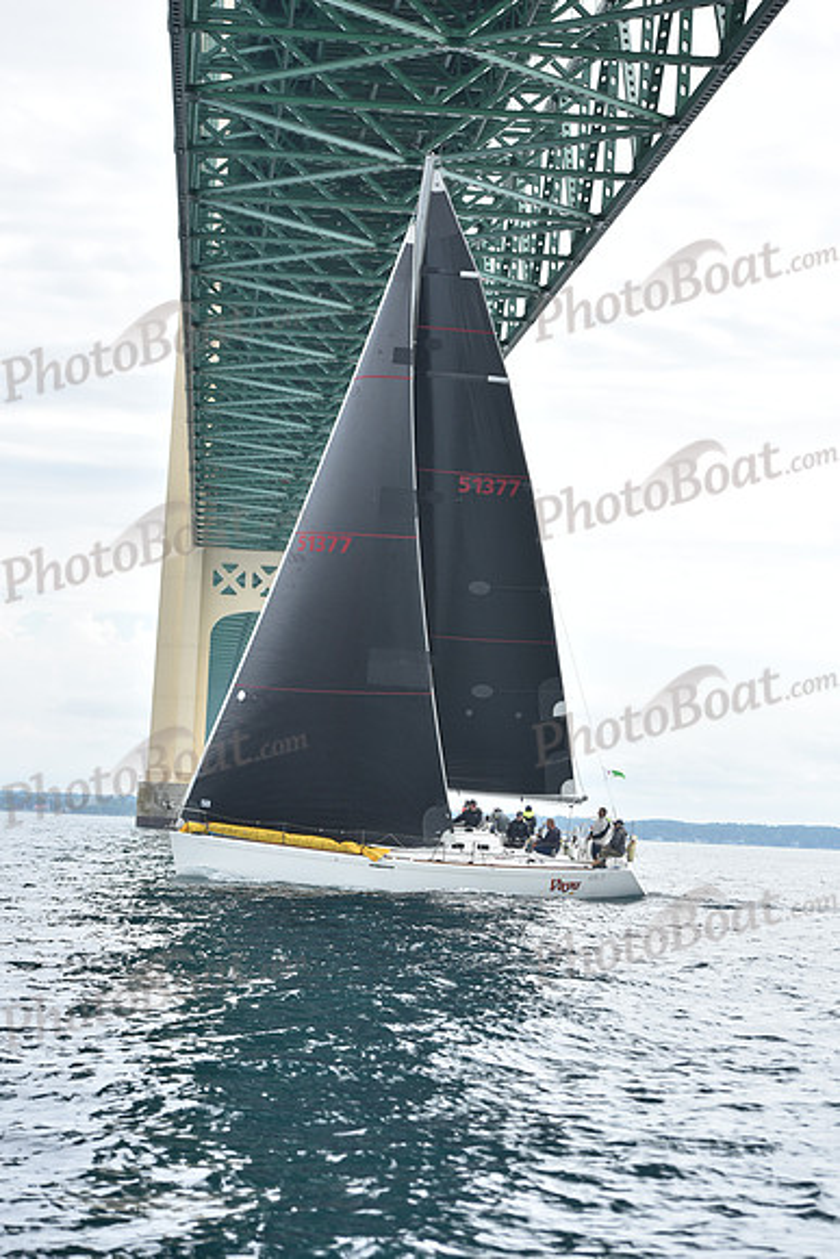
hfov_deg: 15.2
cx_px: 420
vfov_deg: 22.6
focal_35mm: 90
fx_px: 3148
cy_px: 630
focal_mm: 90
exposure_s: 1/800
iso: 250
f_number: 5.6
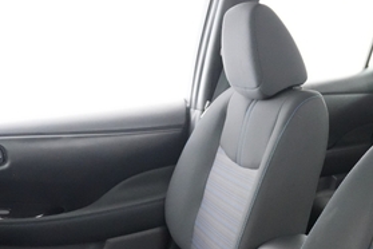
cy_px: 225
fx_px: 404
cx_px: 297
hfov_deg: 47.0
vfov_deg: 32.5
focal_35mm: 39
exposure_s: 1/30
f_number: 2.8
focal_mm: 17
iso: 12800
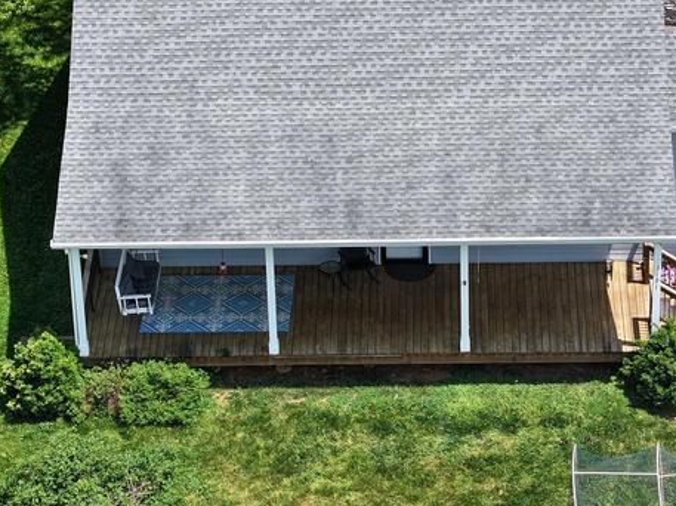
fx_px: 3064
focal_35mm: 157
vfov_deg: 9.4
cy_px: 321
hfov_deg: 12.6
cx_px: 447
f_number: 2.8
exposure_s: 1/640
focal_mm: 19.35
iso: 100
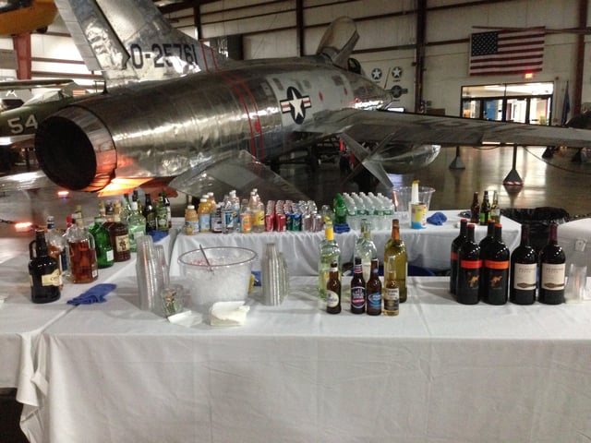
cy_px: 222
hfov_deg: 55.4
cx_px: 296
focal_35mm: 33
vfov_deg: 42.9
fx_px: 563
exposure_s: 1/15
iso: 640
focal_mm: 4.12
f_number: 2.4
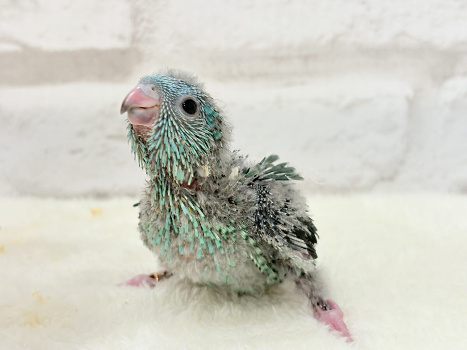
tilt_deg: -12.1
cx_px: 234
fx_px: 702
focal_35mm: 52
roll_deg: +1.7
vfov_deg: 28.0
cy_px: 175
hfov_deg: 36.8
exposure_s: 1/50
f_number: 1.6
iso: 50
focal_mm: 5.96
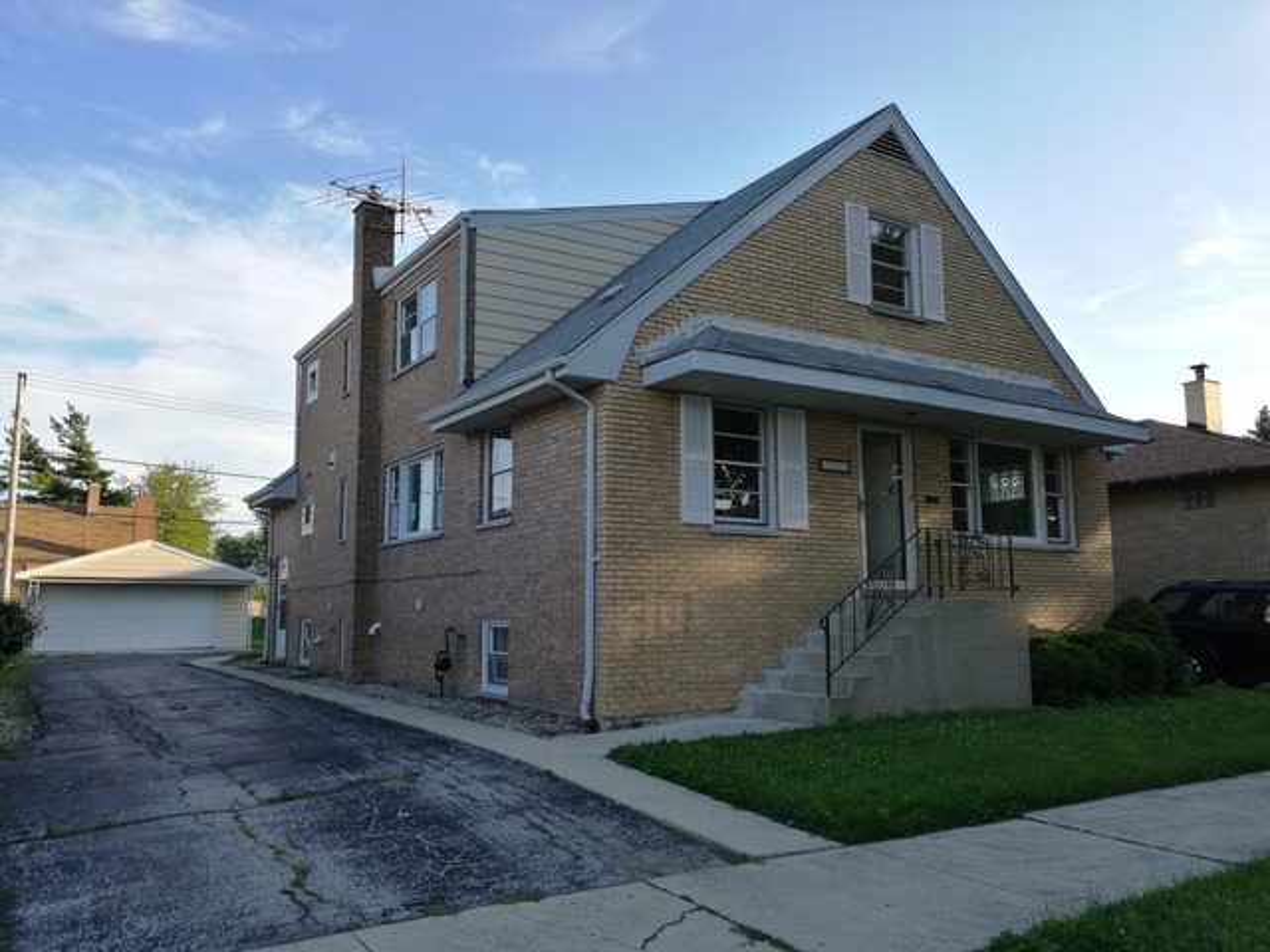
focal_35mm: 27
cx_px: 635
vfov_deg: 51.4
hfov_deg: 65.3
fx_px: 991
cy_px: 476
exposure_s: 1/243
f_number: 2
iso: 50
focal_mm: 4.04
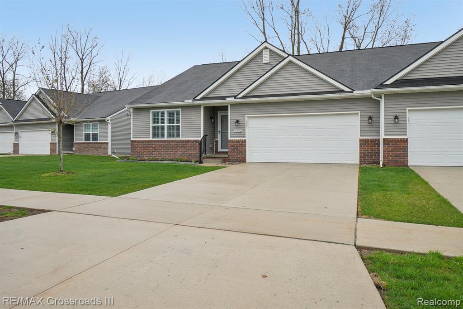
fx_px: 328
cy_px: 154
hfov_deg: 70.5
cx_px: 232
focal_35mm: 26
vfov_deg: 50.4
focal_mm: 17
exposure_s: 1/125
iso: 100
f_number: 8
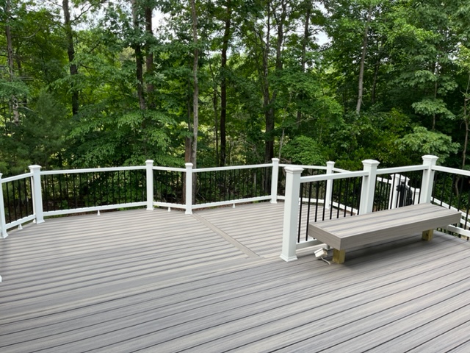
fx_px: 353
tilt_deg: -10.3
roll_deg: -1.8
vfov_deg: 53.1
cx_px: 235
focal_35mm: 26
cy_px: 176
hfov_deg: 67.3
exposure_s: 1/577
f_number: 1.6
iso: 50
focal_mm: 5.1
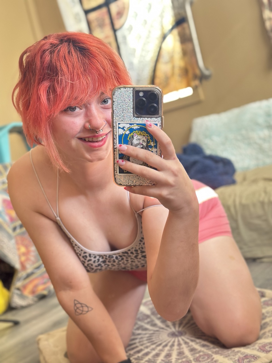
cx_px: 136
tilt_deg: -11.4
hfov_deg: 30.3
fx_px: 503
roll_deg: +15.1
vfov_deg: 39.7
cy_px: 182
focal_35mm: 48
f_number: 1.78
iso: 400
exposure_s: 1/40
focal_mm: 6.86
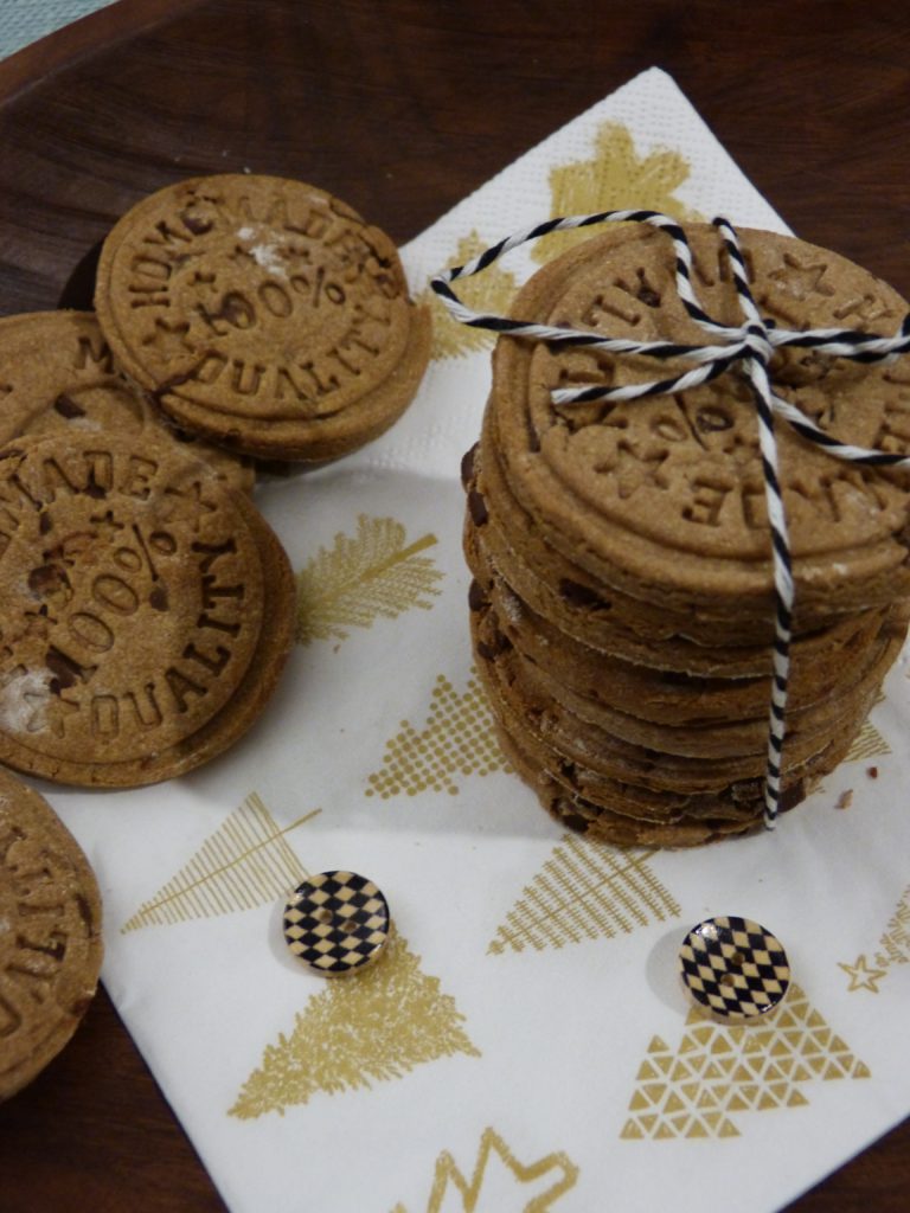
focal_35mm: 41
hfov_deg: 35.1
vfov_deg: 45.8
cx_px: 455
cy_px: 606
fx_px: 1437
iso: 400
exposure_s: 1/10
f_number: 3.1
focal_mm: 7.1
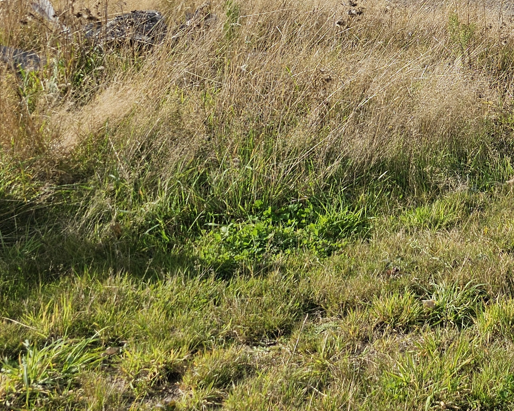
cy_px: -39
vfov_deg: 22.8
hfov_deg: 25.9
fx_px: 958
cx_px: 658
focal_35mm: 63
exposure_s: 1/947
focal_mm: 6.3
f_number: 1.7
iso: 10
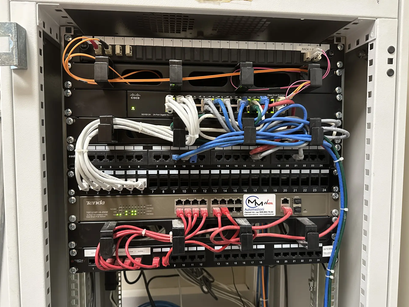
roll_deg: +0.2
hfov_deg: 69.4
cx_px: 202
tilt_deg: -3.5
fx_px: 295
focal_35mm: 25
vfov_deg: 54.9
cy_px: 155
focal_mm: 6.86
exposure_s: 1/50
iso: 500
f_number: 1.78
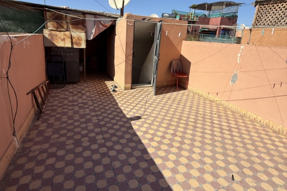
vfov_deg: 76.9
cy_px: 82
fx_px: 120
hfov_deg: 100.4
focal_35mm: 15
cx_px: 140
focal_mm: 2.22
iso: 50
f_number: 2.2
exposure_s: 1/2410
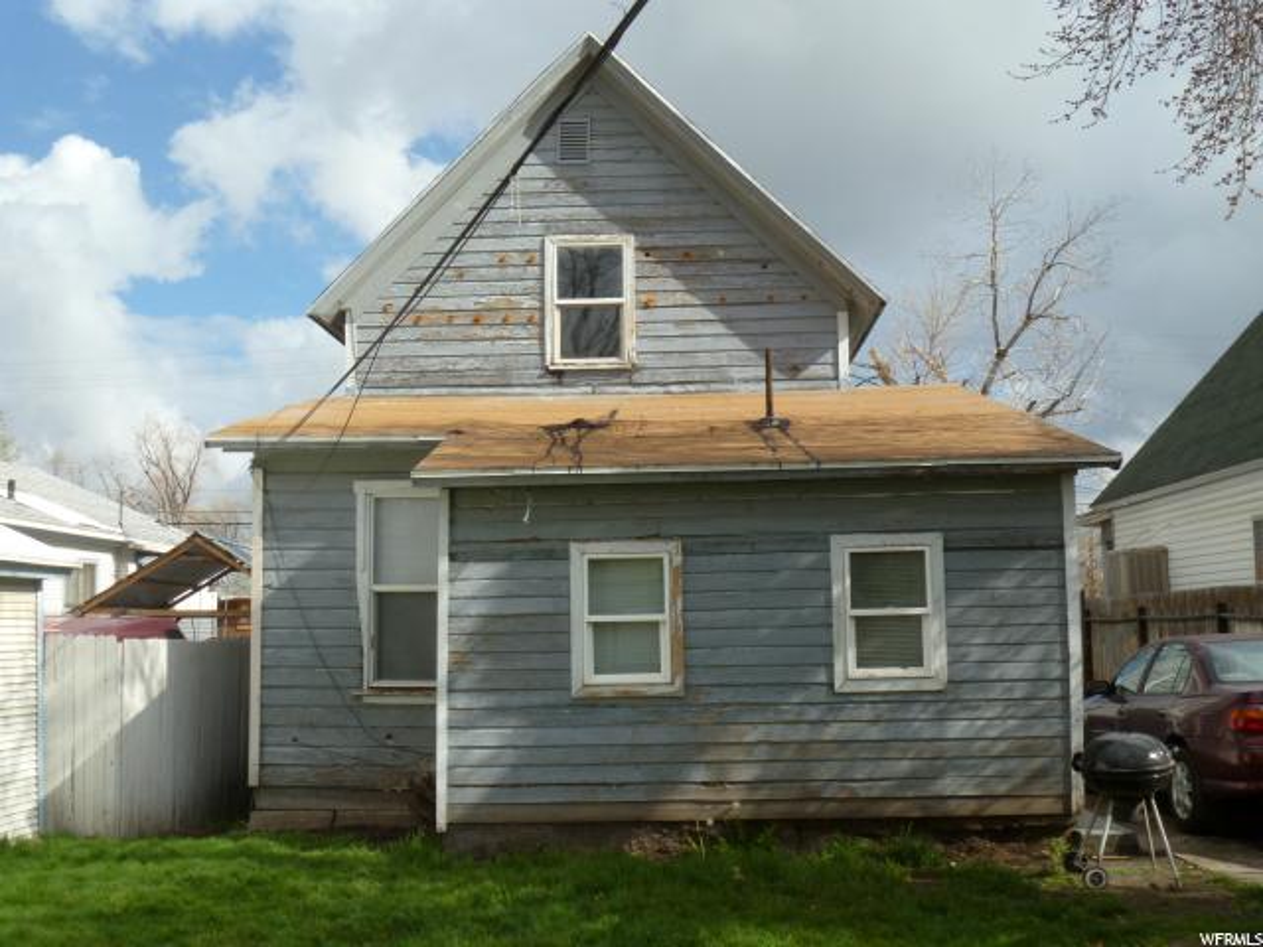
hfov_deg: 52.6
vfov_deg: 40.7
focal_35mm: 35
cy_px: 474
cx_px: 632
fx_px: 1277
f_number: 5.6
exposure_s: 1/200
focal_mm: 6.3
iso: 80
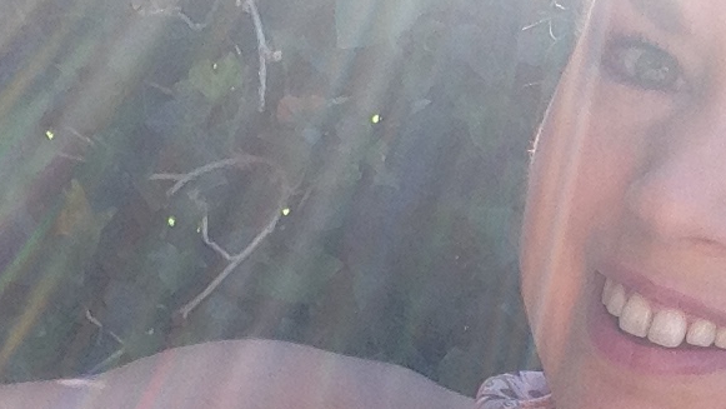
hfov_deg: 25.1
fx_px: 1617
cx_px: 525
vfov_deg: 14.1
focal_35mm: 84
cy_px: 425
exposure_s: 1/355
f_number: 2.4
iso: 32
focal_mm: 2.18
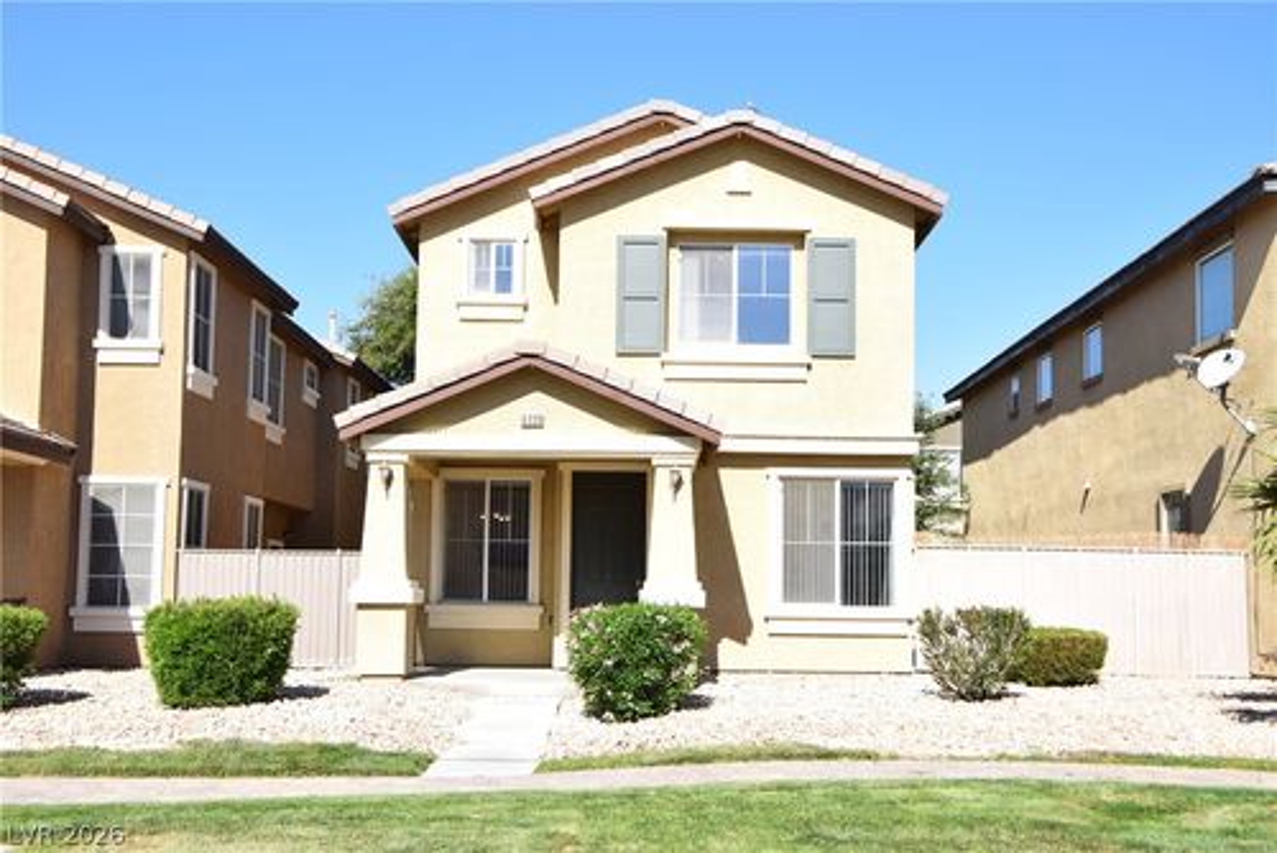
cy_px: 426
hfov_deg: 49.5
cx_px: 638
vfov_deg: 34.3
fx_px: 1384
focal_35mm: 39
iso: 200
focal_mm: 26
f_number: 10
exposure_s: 1/400
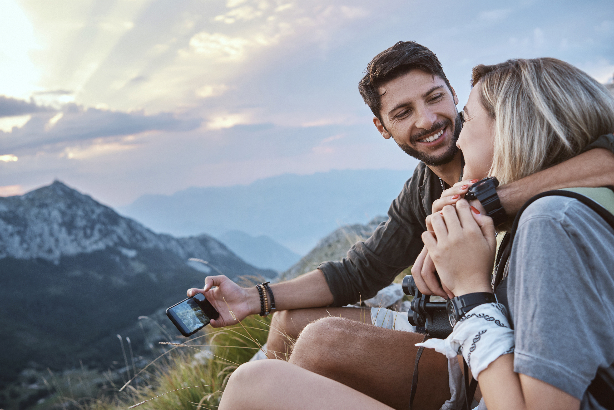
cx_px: 307
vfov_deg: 37.9
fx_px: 597
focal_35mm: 35
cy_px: 205
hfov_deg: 54.4
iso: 640
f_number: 4.5
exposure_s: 1/250
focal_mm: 35
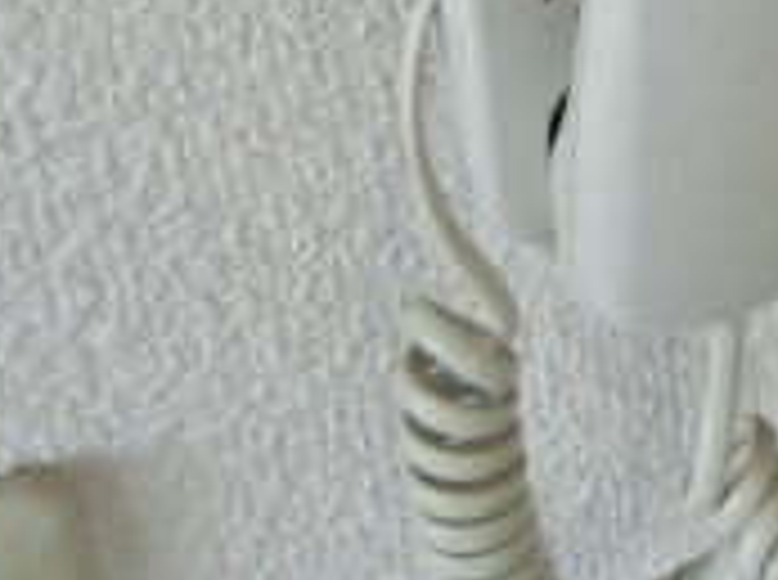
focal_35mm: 89
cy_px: -454
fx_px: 1996
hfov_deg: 19.4
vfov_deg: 14.6
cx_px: 1156
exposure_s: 1/60
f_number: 3.2
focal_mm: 4.3
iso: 250
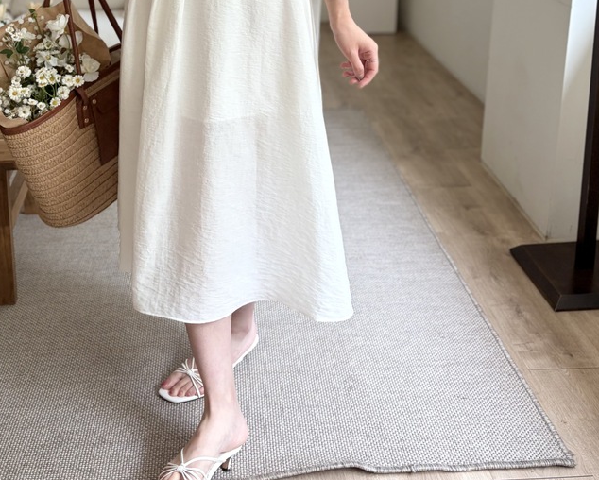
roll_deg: +0.0
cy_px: 75
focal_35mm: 40
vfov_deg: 35.7
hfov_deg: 45.6
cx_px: 252
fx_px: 710
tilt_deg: -12.9
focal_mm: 5.96
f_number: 1.6
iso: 80
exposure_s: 1/122
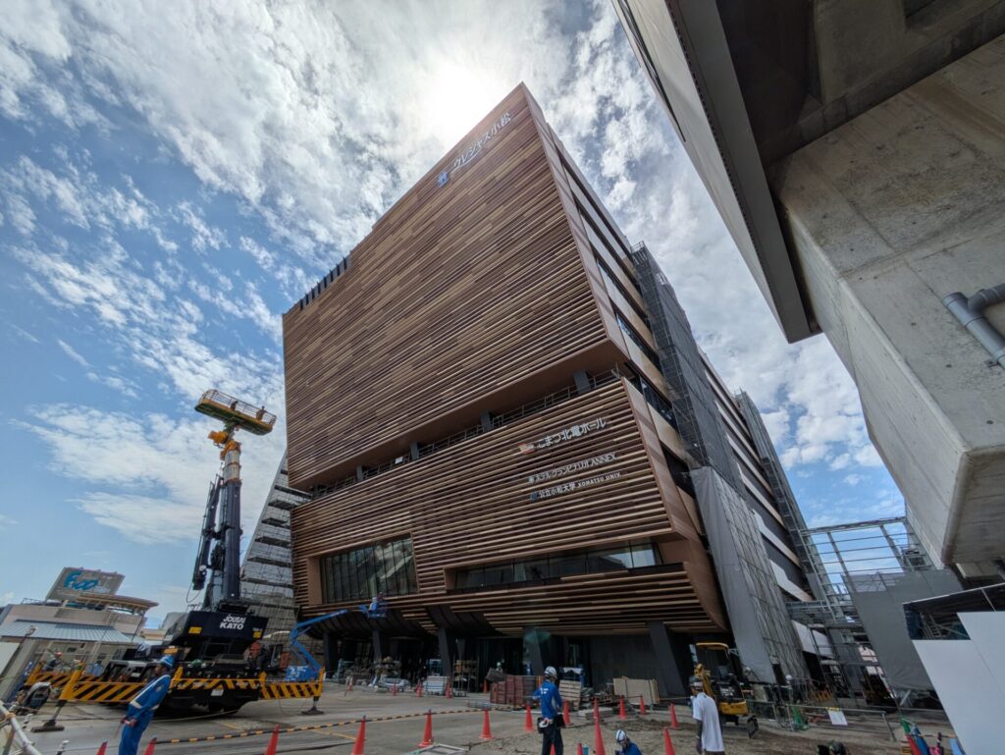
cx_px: 502
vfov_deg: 85.7
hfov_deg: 102.0
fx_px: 407
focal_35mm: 14
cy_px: 378
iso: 39
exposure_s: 1/6024
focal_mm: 1.83
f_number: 2.2
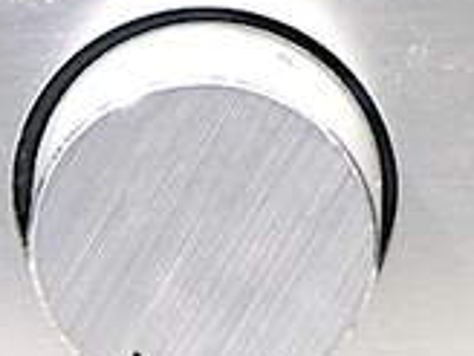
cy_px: -437
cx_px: 246
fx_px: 12132
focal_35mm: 886
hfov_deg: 2.2
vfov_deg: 1.7
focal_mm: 27.1
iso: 200
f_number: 5.4
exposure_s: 1/1.6
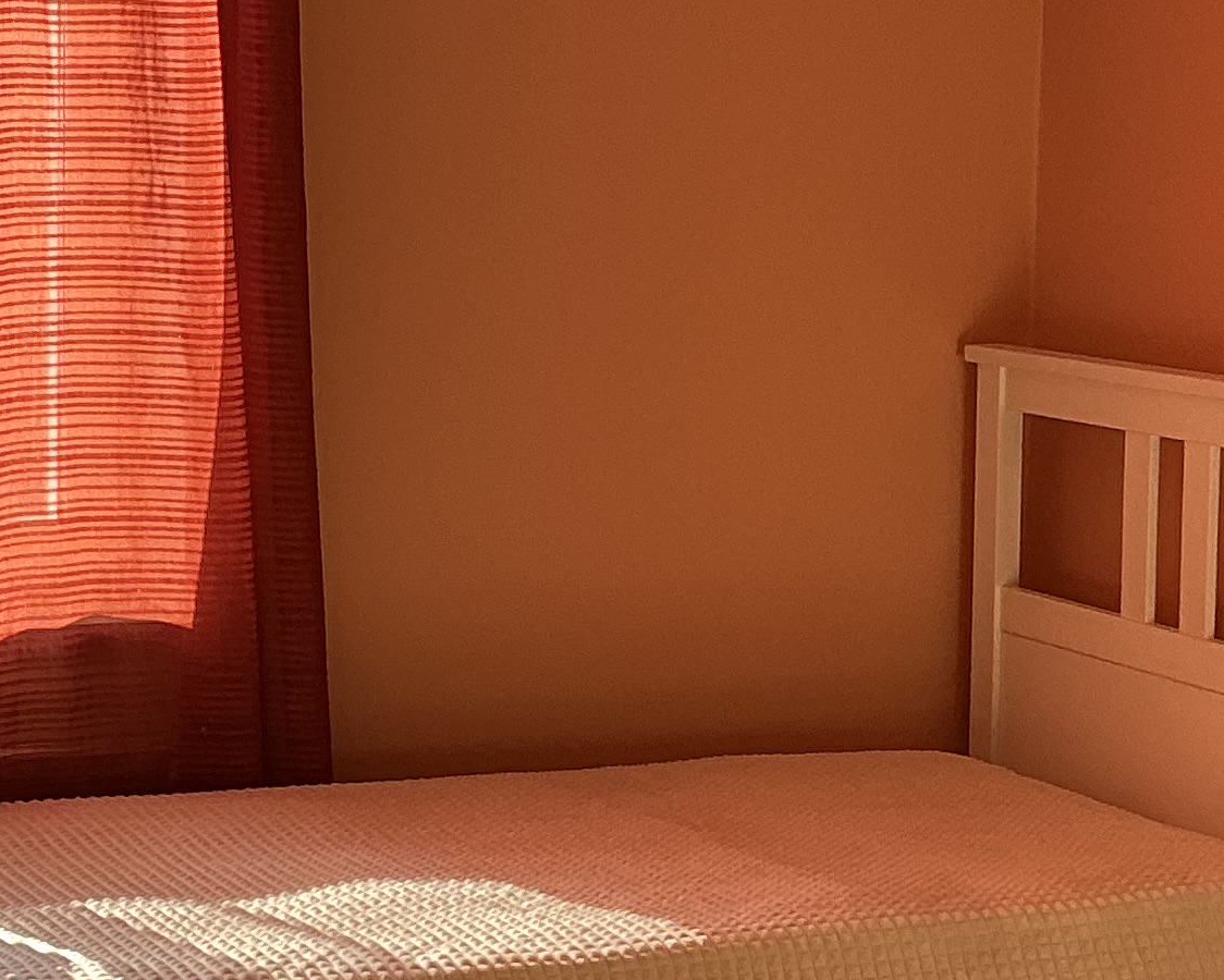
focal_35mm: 98
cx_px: 521
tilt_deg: -5.0
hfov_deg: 19.5
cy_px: 475
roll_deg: -0.8
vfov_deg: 15.7
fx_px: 3551
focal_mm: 3
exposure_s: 1/122
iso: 32
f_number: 1.8
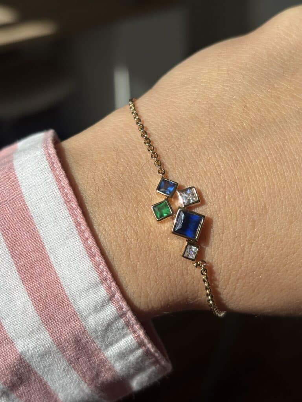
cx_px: 151
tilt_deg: -29.3
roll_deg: +2.4
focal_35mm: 52
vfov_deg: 36.8
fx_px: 605
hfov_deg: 28.0
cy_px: 201
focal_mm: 5.96
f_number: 1.6
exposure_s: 1/3534
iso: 32
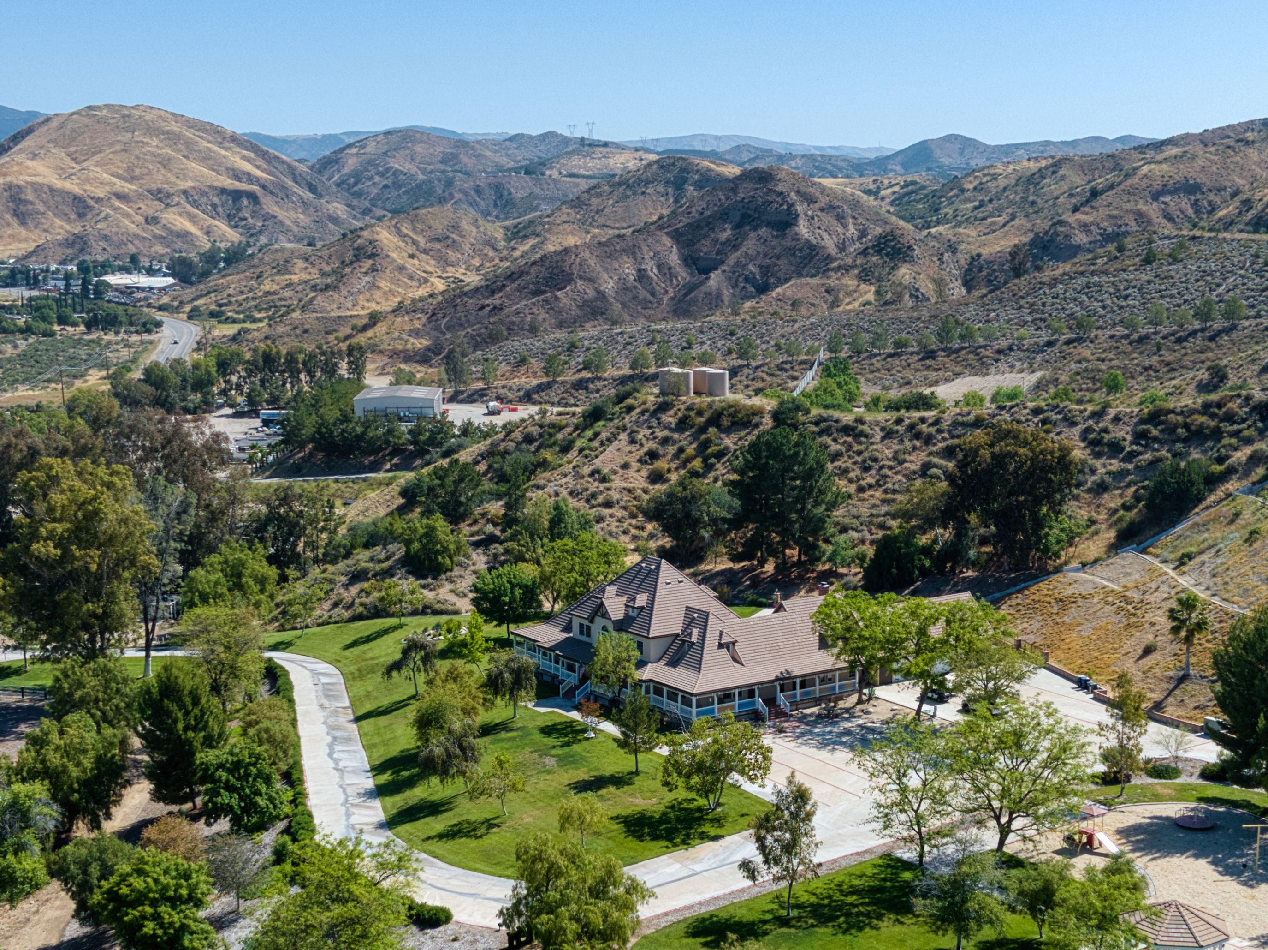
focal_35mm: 46
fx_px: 1684
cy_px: 579
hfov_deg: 41.2
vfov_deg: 31.4
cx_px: 707
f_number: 6.3
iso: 100
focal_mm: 12.29
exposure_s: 1/320
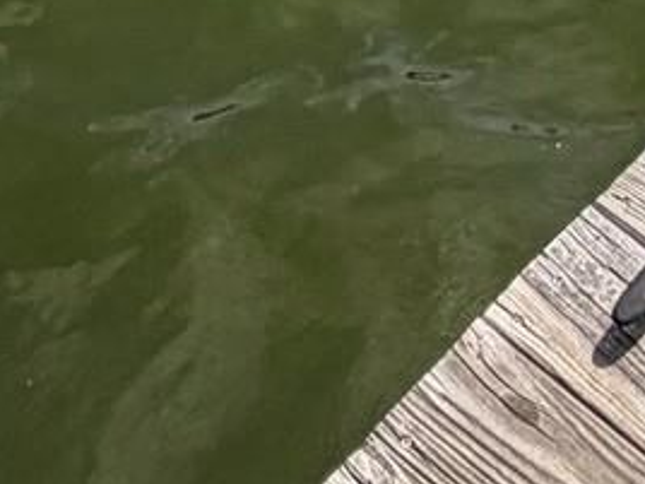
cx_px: 669
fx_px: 1994
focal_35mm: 107
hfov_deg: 17.9
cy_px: -1283
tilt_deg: -5.7
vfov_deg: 8.8
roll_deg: +0.4
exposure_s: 1/1431
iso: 25
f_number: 2.2
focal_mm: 2.22
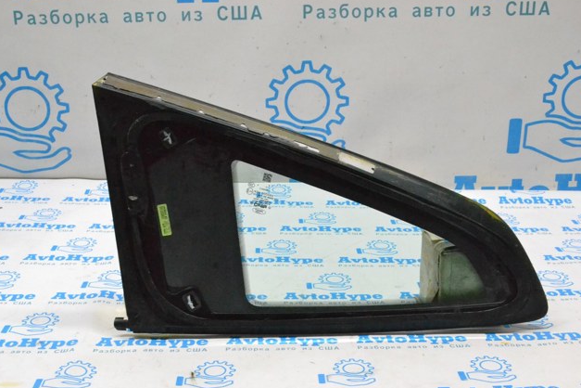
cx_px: 285
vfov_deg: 26.0
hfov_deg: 38.2
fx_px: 839
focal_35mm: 52
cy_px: 191
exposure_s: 1/100
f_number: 13
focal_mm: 34
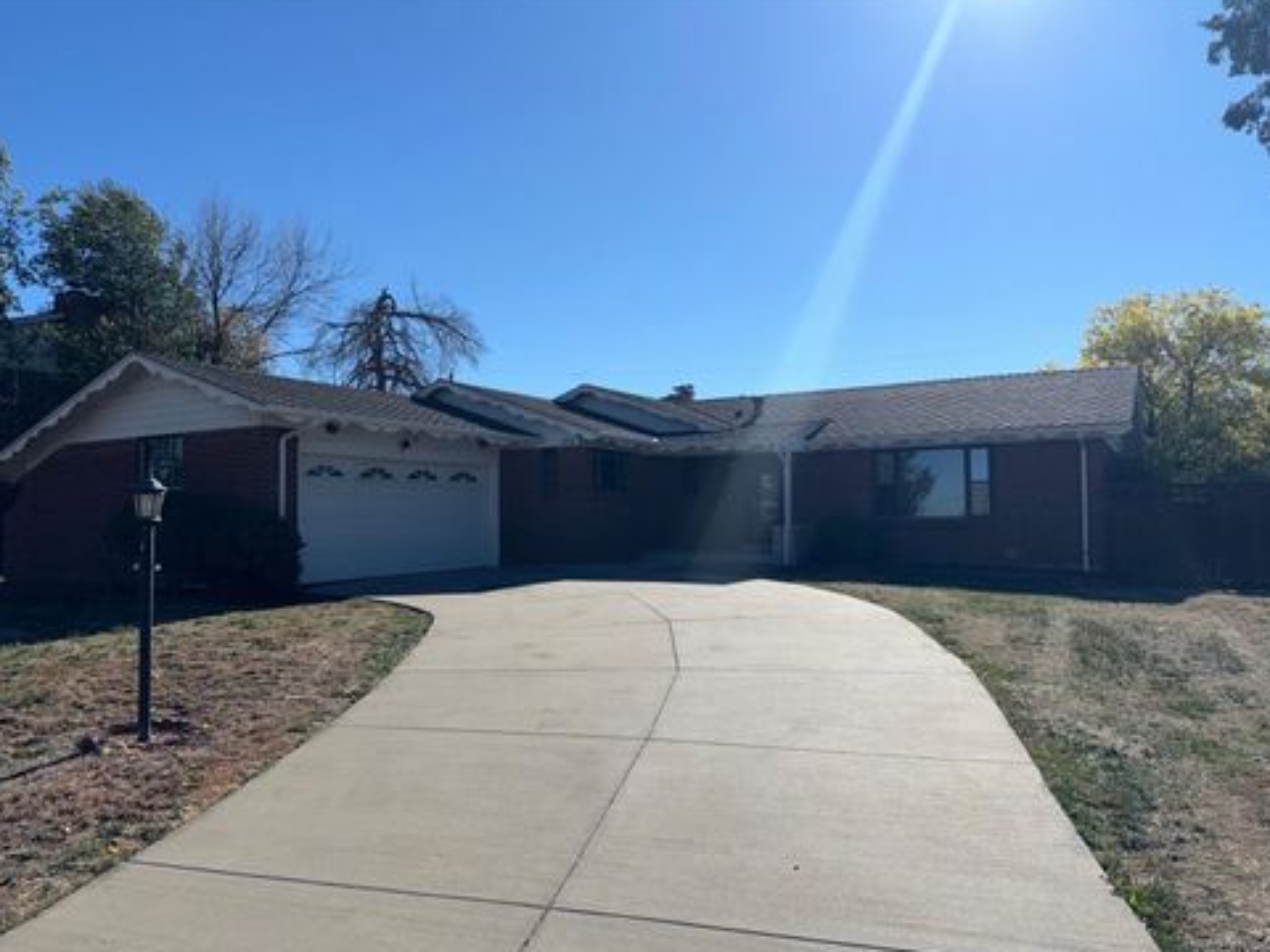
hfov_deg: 69.4
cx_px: 635
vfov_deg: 54.9
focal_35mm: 25
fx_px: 917
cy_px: 483
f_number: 1.78
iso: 64
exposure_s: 1/8130
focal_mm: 6.76
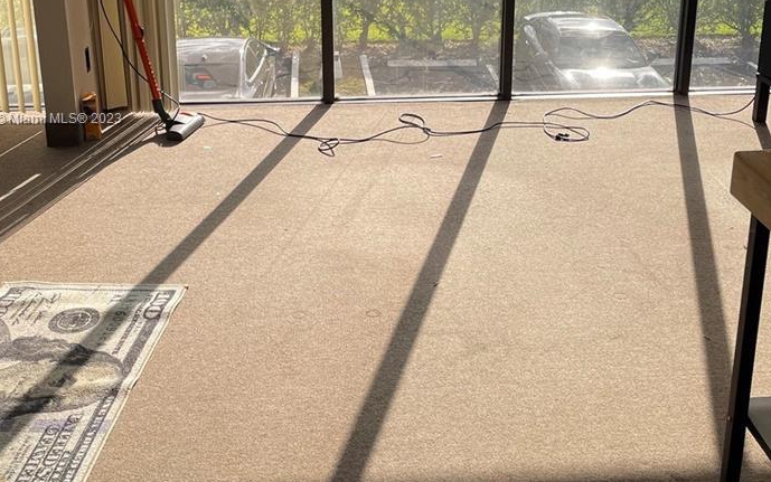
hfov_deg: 41.8
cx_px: 421
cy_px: 120
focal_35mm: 48
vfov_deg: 26.5
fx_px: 1009
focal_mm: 4.2
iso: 32
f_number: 1.6
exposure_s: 1/463
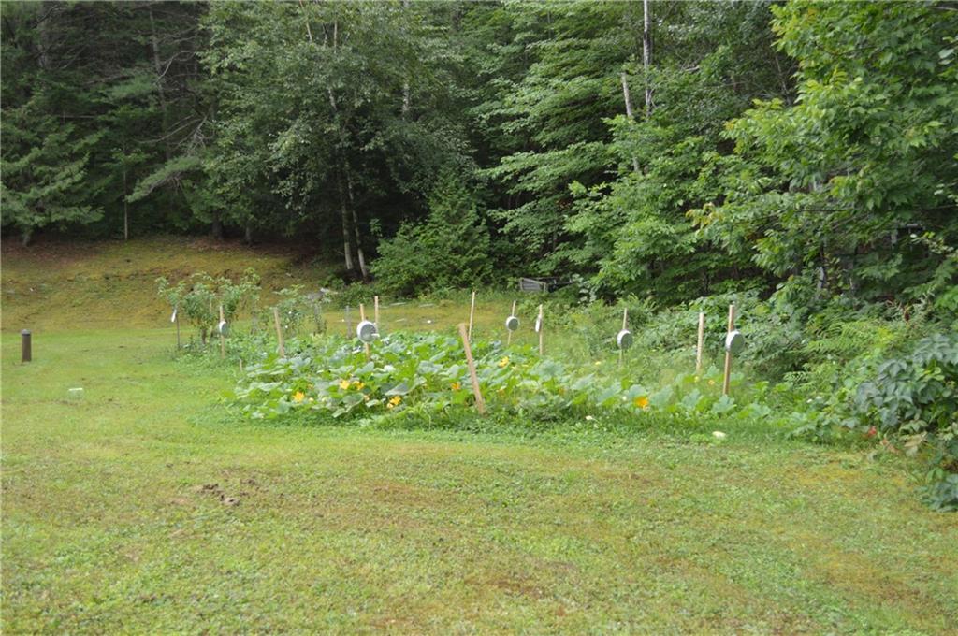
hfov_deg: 49.6
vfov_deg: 34.1
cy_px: 318
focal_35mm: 39
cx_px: 479
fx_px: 1037
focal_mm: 26
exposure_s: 1/125
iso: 125
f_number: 5.6
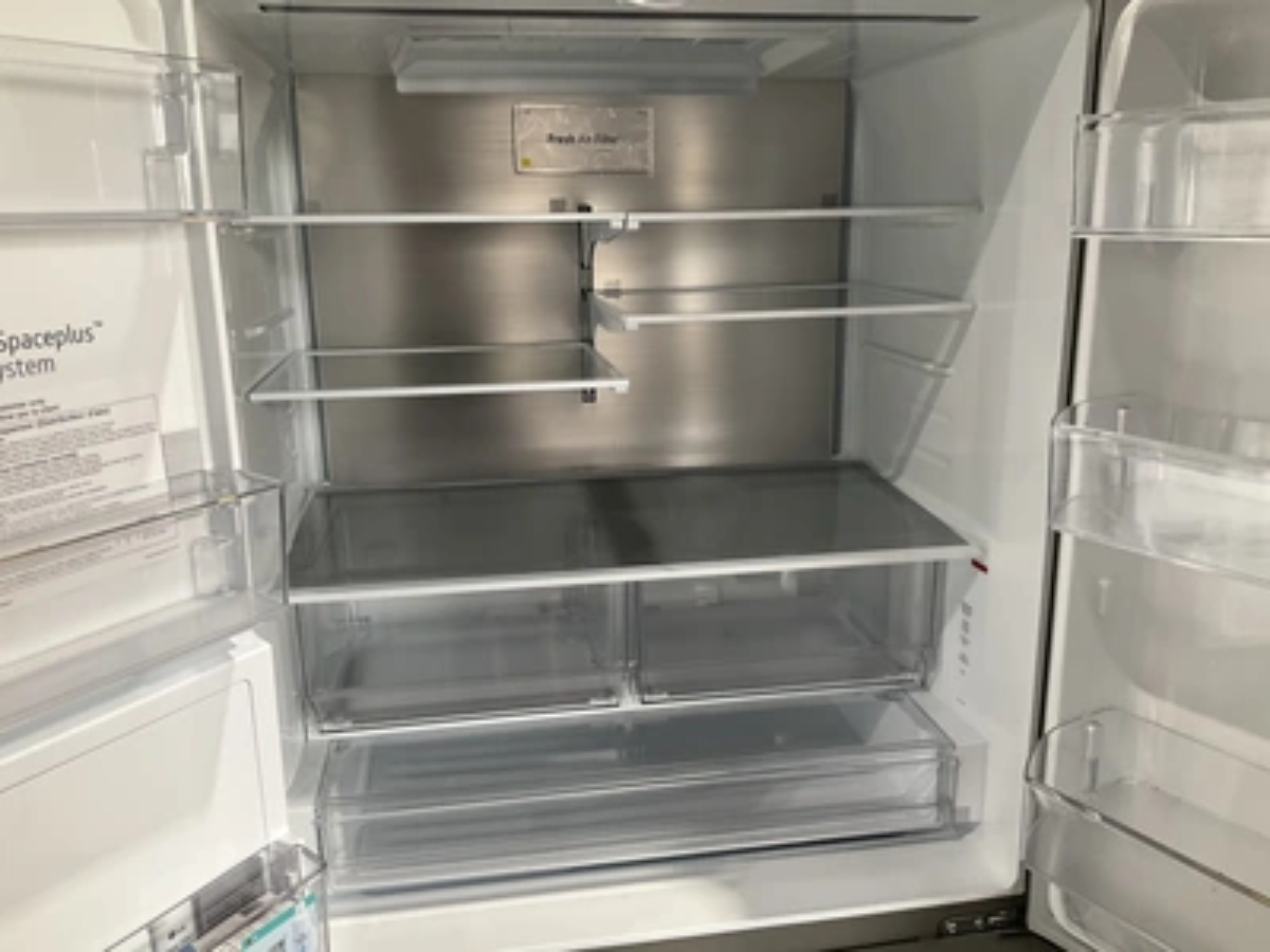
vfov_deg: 48.2
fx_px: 1064
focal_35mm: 29
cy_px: 476
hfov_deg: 61.7
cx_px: 635
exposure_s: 1/112
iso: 64
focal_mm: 3
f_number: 1.8
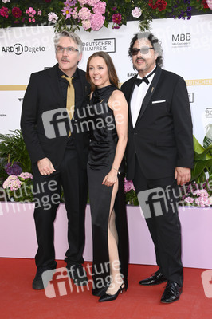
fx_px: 549
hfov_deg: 21.9
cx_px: 106
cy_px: 160
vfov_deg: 32.4
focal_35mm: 62
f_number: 6.3
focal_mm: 62
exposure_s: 1/250
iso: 500
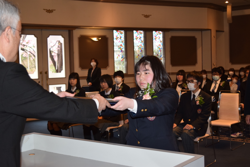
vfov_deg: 25.1
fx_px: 375
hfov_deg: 36.9
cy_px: 84
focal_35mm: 54
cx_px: 125
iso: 800
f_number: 4.8
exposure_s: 1/125
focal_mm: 36
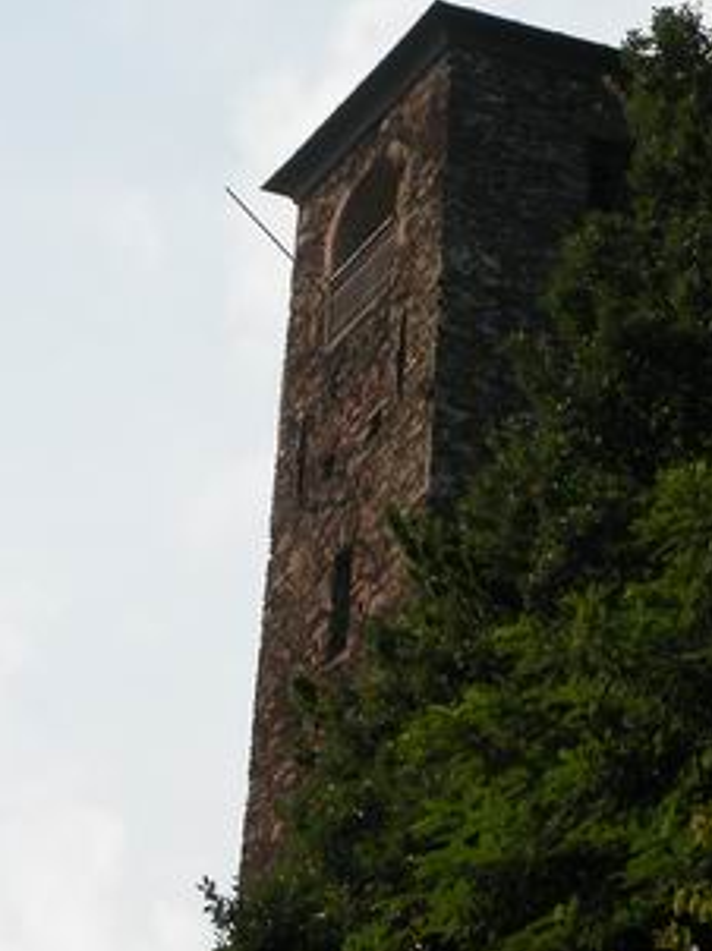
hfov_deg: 5.6
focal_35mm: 265
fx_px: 7278
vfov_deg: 7.5
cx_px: 476
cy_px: 498
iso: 100
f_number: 6
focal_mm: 31.9
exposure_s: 1/399
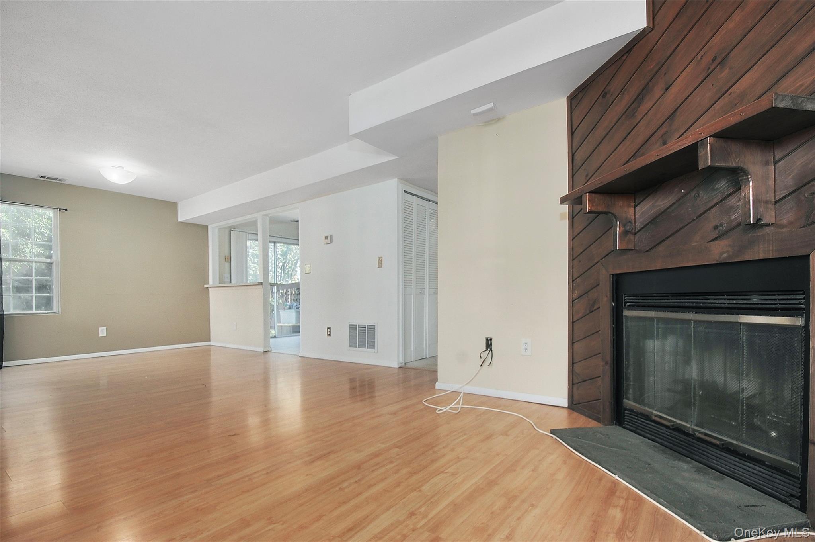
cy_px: 271
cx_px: 408
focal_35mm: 15
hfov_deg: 100.4
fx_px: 339
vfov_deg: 77.2
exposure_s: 1/20
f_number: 22
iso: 200
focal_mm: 10
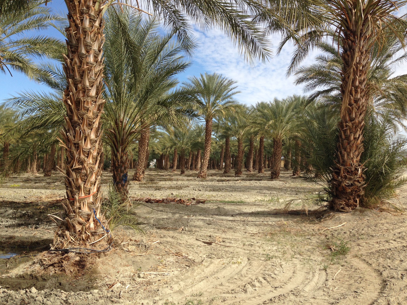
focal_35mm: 33
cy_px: 152
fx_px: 388
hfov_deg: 55.4
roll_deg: -1.6
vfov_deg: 42.9
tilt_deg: -1.3
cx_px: 204
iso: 50
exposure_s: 1/1427
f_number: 2.4
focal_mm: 4.12
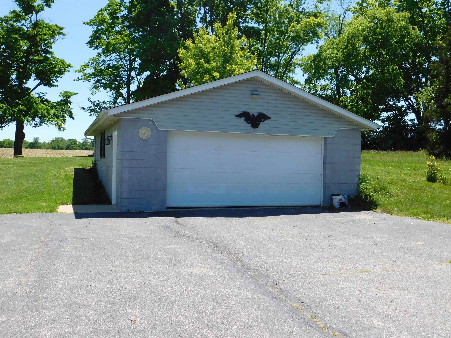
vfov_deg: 39.7
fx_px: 469
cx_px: 226
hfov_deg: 51.4
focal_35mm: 36
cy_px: 169
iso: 125
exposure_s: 1/800
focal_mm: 6.3
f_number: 3.5
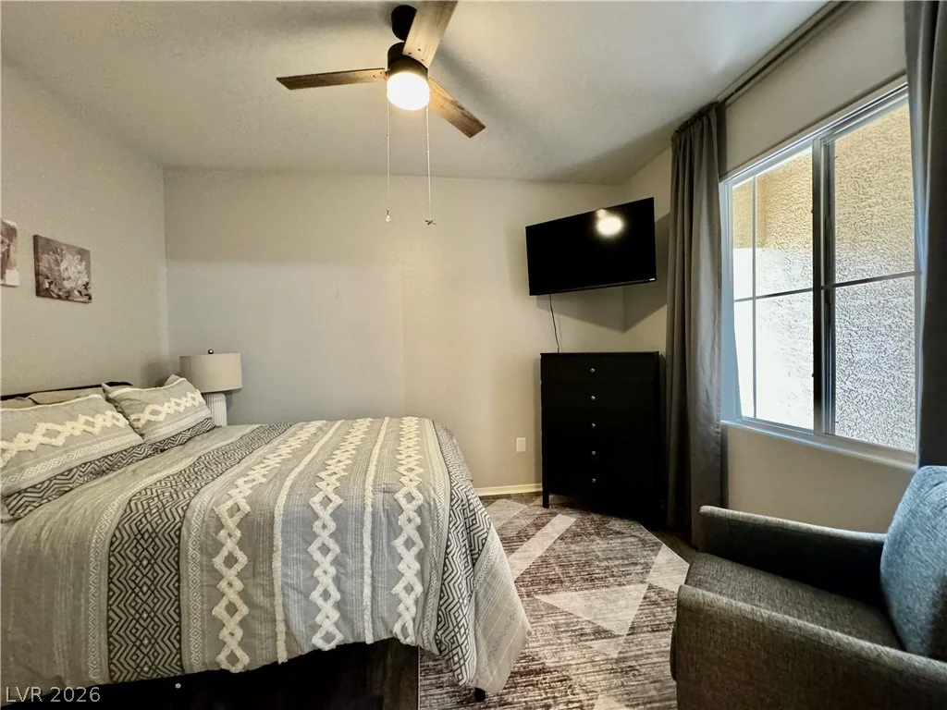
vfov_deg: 85.7
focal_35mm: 14
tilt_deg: -1.0
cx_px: 474
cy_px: 355
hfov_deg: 102.1
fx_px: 383
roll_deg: +1.3
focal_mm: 2.22
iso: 1000
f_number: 2.2
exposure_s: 1/60
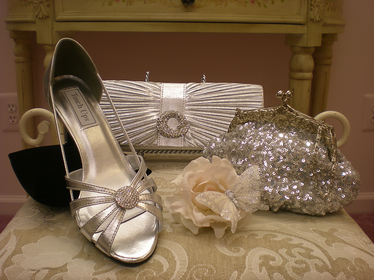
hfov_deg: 49.0
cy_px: 140
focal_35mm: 38
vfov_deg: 37.7
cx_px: 187
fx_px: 411
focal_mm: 6.3
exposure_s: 1/62.4
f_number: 3.1
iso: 66
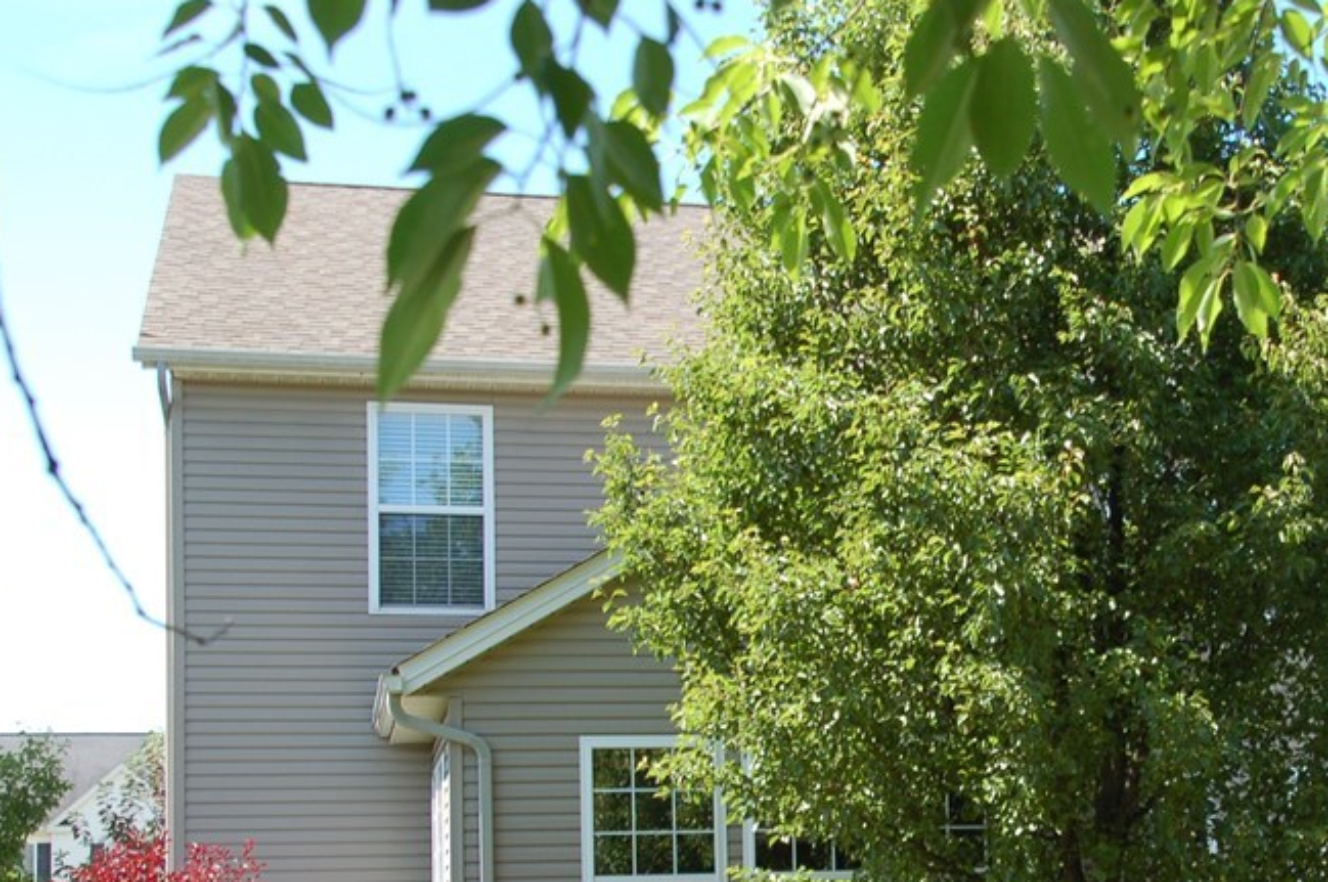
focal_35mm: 68
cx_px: 989
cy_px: 718
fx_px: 2499
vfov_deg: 19.8
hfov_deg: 29.3
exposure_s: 1/160
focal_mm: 27
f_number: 6.3
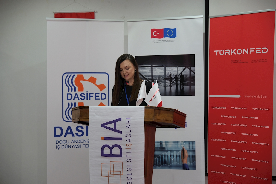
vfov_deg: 16.5
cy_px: 92
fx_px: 636
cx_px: 138
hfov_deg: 24.5
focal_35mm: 83
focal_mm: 55
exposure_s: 1/60
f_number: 2.8
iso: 800
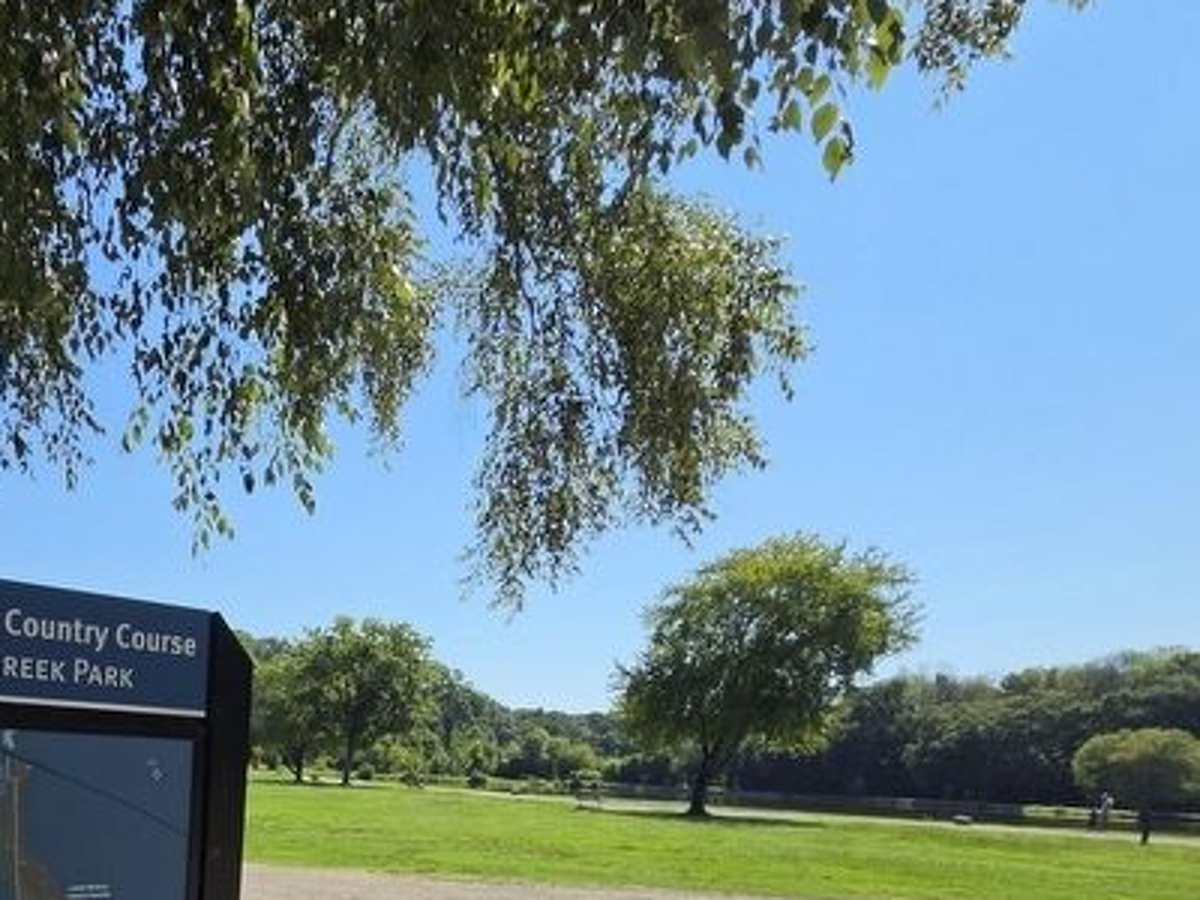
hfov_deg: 59.5
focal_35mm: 26
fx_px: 901
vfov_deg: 45.8
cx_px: 171
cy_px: 873
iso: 100
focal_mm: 2.2
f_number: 2.2
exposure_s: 1/4120
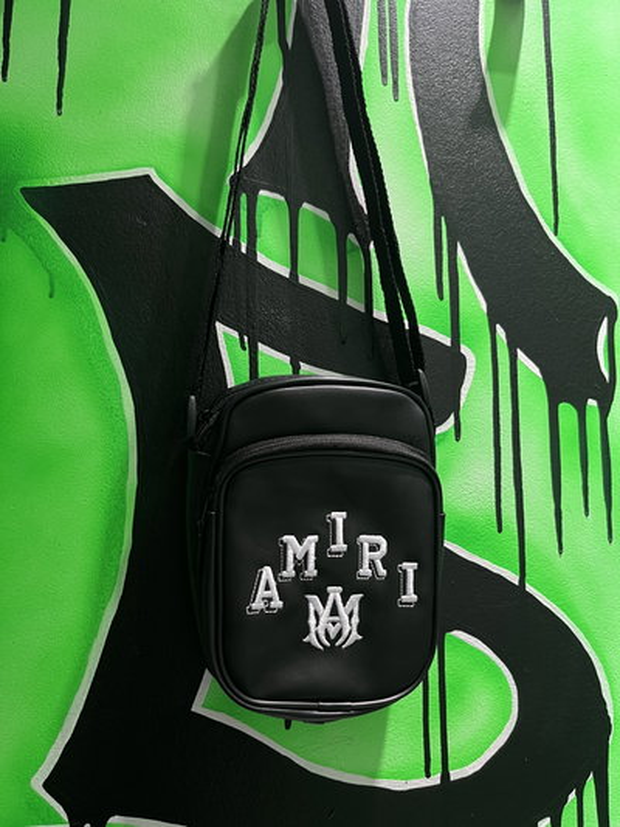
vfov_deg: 67.3
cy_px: 414
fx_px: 621
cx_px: 310
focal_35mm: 26
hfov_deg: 53.1
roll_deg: +1.6
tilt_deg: +3.7
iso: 80
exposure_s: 1/50
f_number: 1.6
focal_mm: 5.1
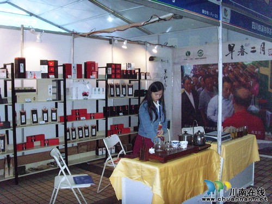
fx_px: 306
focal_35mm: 39
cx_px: 136
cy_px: 102
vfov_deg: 36.8
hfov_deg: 47.9
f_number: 3.5
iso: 400
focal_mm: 6.6
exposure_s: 1/45
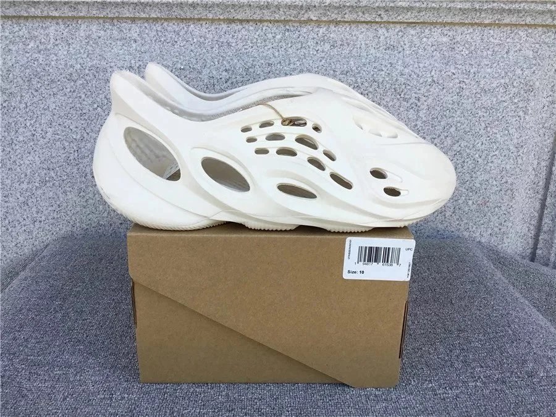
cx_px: 278
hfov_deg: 58.4
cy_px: 208
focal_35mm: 31
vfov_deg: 45.4
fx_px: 498
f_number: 2.4
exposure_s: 1/243
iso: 25
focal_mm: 3.3
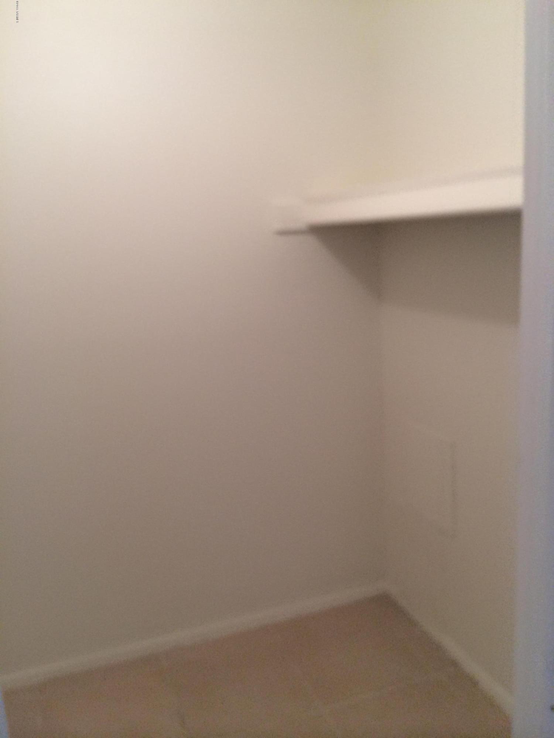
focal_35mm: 30
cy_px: 369
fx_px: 640
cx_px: 277
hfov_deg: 46.8
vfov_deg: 60.0
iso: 64
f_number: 2.2
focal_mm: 4.12
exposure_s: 1/30
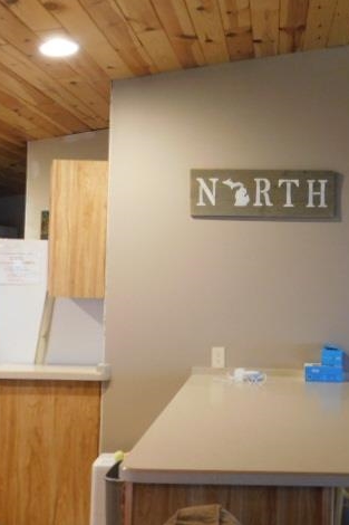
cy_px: 259
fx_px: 742
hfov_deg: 25.9
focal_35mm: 51
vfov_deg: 38.9
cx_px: 293
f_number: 3.5
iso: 400
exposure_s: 1/8
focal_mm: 6.3
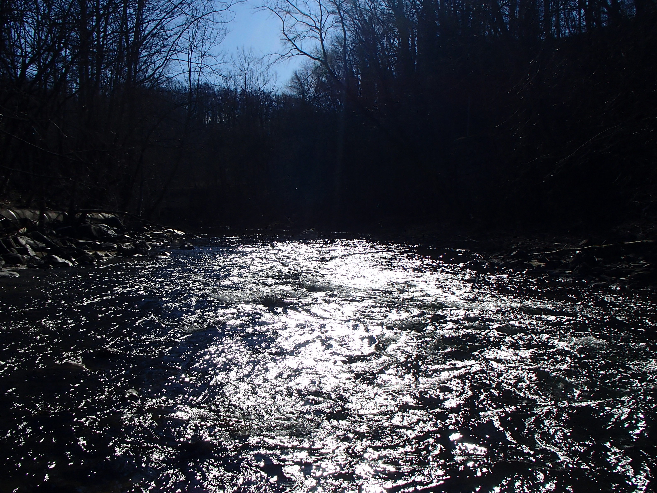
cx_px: 302
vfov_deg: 40.7
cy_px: 263
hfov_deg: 52.6
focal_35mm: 35
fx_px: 664
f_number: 11
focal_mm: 5
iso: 100
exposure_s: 1/320
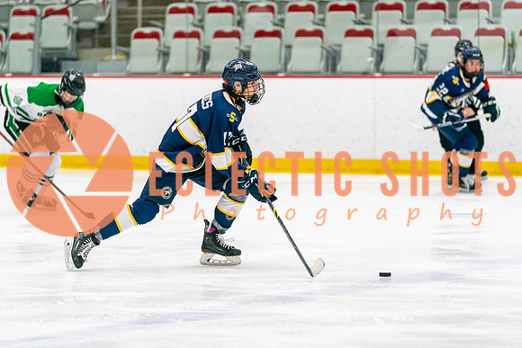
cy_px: 211
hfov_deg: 9.9
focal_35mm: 208
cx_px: 249
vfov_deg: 6.6
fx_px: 3020
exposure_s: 1/1250
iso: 3200
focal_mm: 151
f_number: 2.8
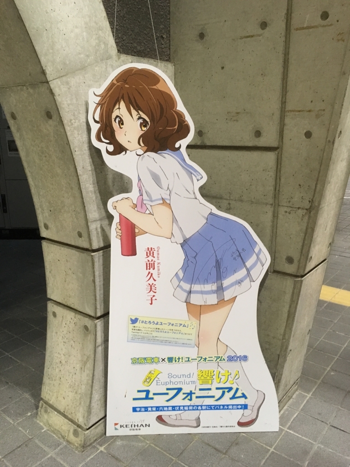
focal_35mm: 29
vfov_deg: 61.7
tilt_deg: -18.0
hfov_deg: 48.2
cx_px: 175
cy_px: 234
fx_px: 391
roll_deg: +0.8
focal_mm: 4.15
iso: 160
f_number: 2.2
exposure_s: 1/30
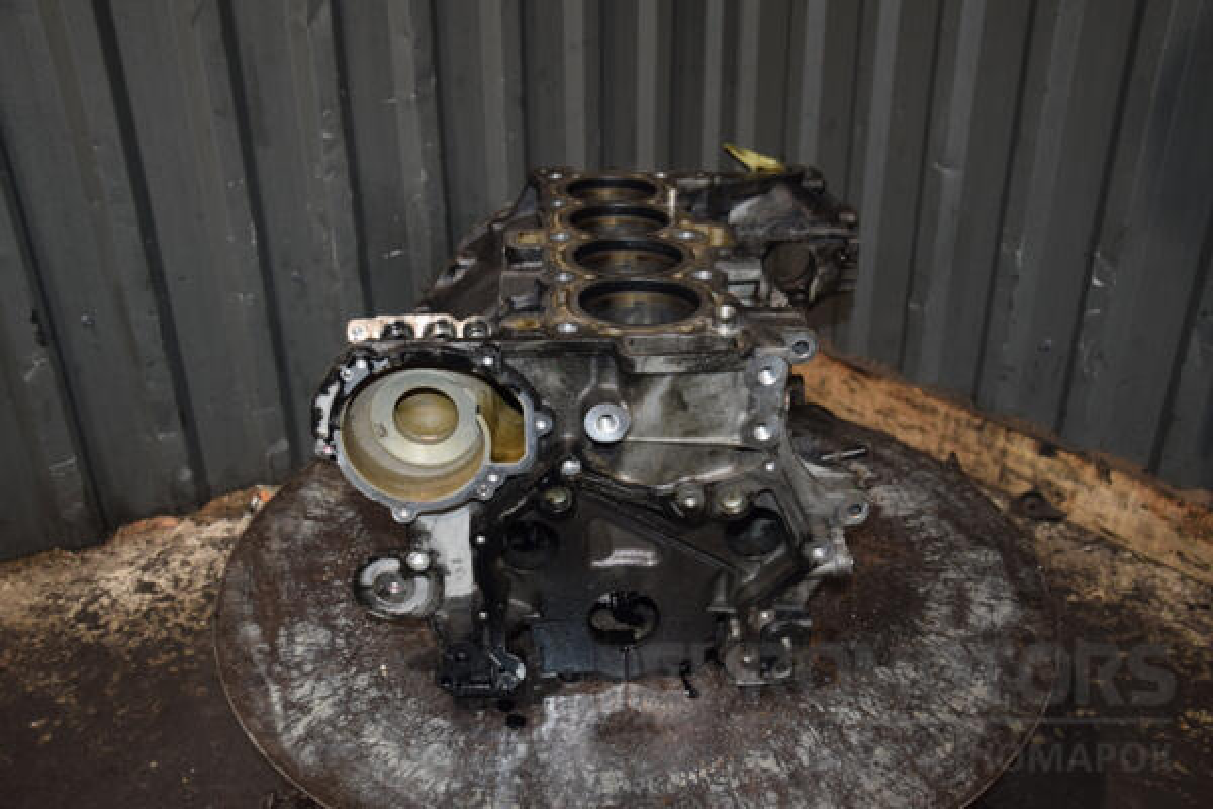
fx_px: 1061
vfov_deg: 41.7
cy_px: 404
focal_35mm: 32
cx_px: 606
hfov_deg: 59.5
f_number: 5
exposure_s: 1/60
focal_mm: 21
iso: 800
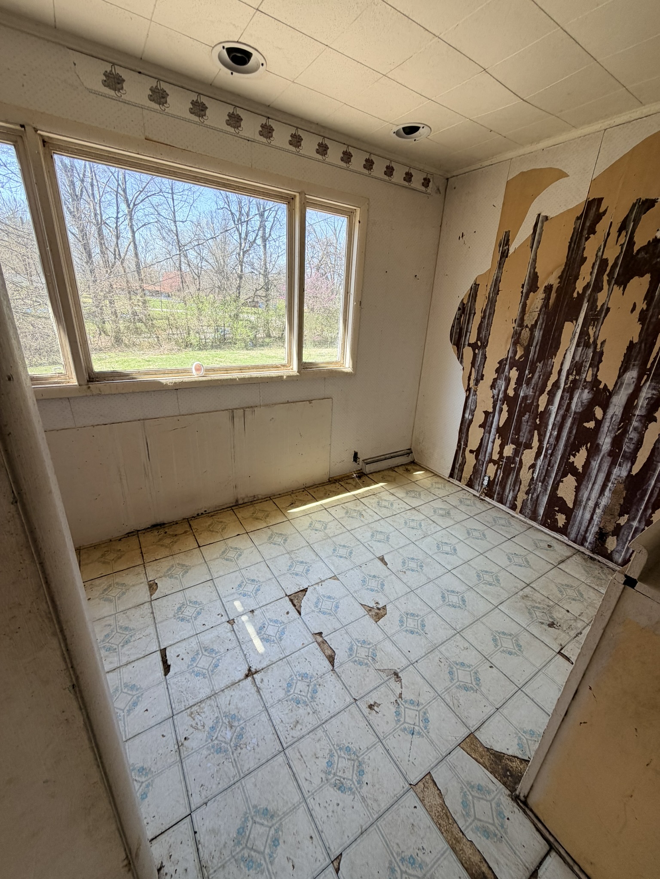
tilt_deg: -21.5
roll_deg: -2.6
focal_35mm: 14
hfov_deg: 85.7
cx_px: 330
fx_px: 356
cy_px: 440
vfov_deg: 102.1
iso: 50
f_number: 2.2
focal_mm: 2.22
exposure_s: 1/142
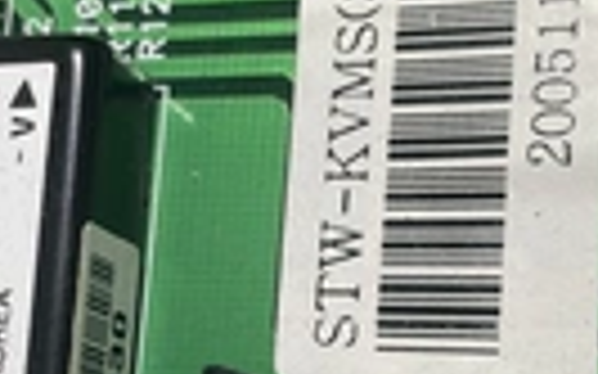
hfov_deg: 24.9
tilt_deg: -61.1
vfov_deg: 15.7
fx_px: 1352
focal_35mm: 83
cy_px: 266
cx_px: 274
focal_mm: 4.25
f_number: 1.8
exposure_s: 1/120
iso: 40
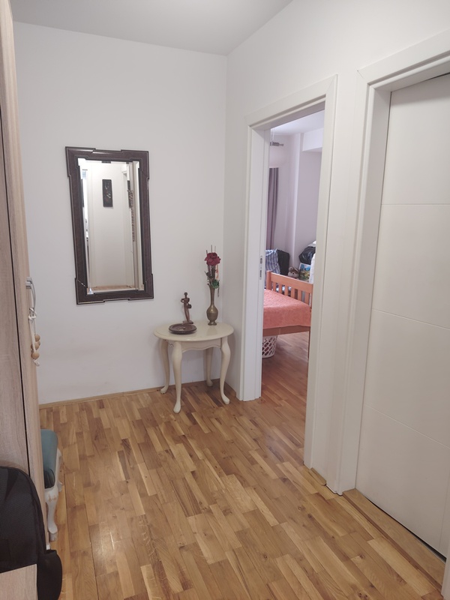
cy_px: 300
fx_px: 416
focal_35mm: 24
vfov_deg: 71.6
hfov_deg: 56.8
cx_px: 225
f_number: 1.75
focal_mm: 5.25
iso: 522
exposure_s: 1/33.3
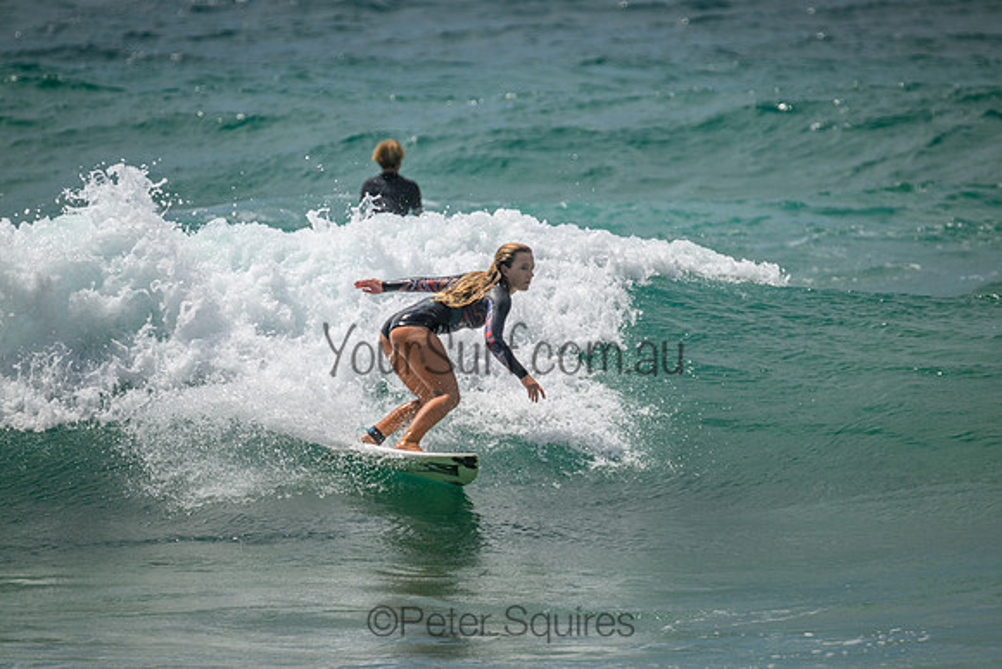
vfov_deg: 2.0
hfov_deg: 3.0
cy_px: 334
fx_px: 19209
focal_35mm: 690
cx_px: 501
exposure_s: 1/2000
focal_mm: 690
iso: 400
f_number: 11
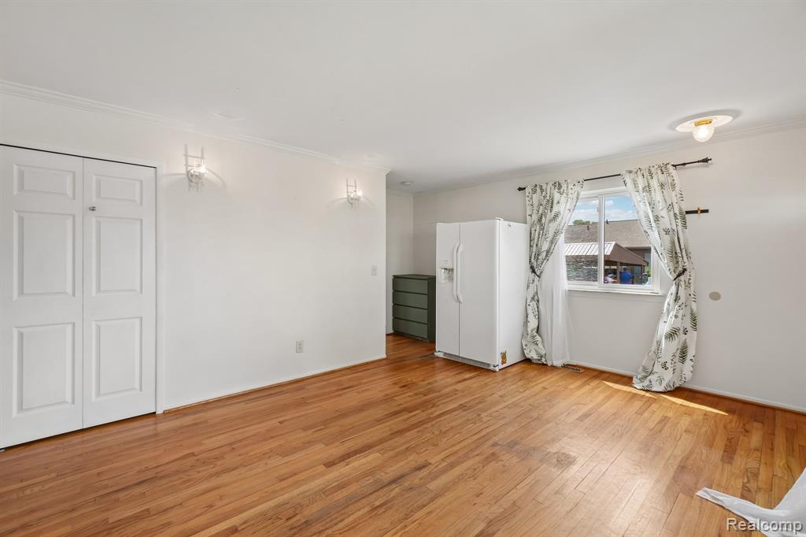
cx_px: 403
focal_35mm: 15
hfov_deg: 100.4
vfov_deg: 77.3
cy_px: 268
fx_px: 336
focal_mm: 10
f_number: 8
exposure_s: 1/30
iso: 200
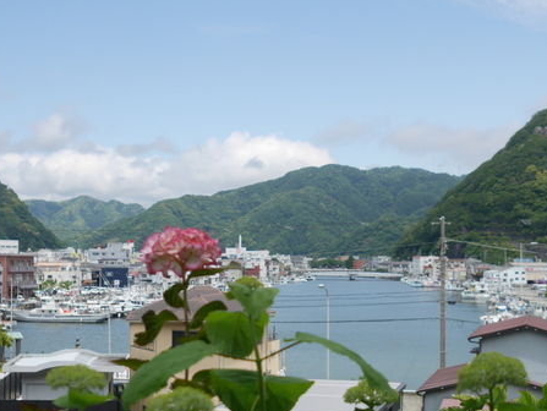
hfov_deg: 31.2
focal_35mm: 62
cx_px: 289
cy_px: 245
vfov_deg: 23.6
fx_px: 981
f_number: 3.5
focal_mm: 17
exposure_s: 1/2500
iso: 200
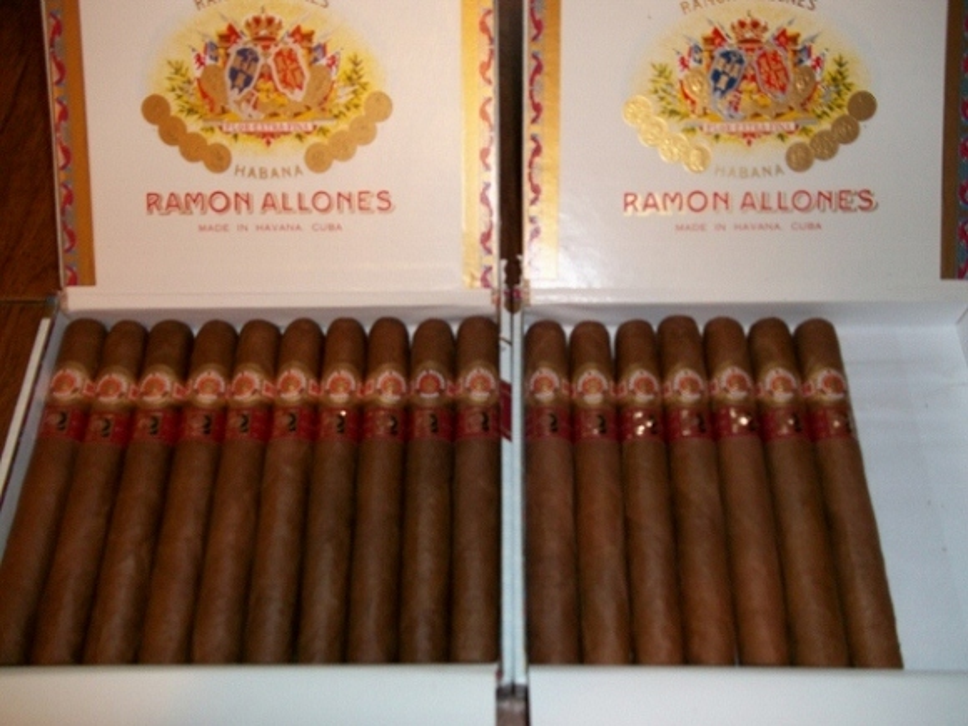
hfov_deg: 56.8
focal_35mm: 32
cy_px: 363
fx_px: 895
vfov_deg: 44.2
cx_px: 484
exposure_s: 1/30
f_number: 2.9
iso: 160
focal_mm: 5.7
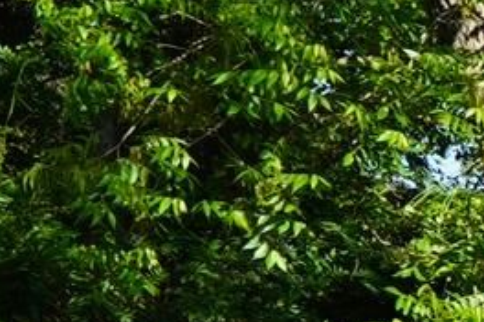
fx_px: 2702
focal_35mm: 201
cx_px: 1553
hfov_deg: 8.3
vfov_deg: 6.8
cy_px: 406
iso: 100
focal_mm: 18
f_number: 5
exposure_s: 1/320
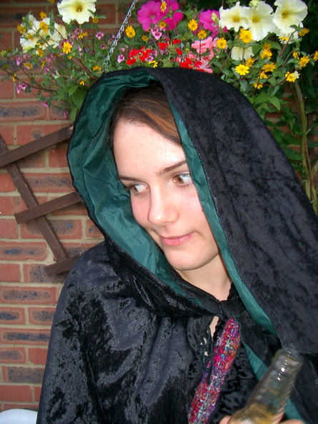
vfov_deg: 52.6
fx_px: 429
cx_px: 159
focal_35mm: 35
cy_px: 212
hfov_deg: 40.7
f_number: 2.6
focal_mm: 5.8
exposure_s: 1/40
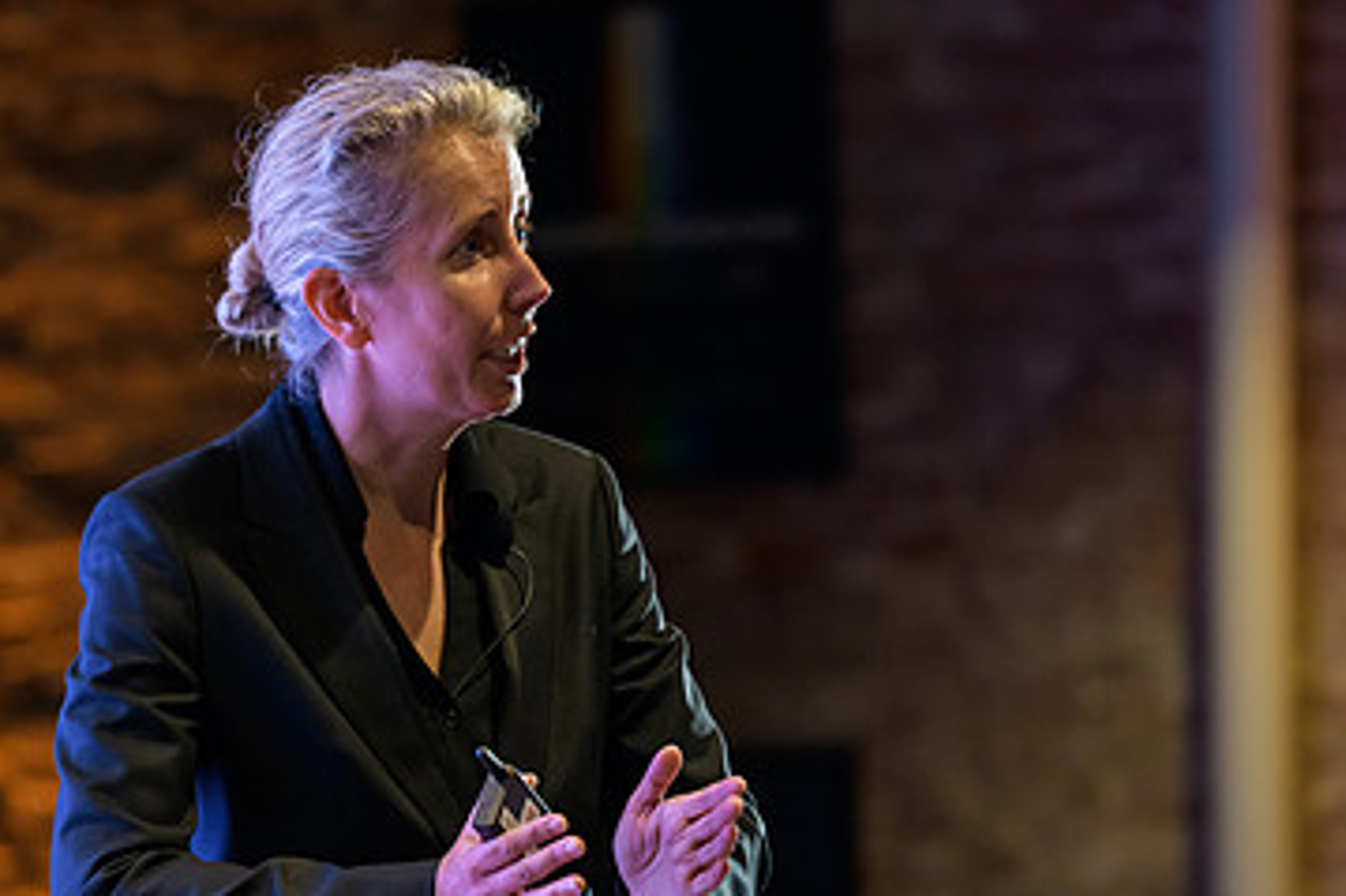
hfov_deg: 6.9
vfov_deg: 4.6
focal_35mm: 299
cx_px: 724
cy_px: 467
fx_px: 11174
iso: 1600
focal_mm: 185
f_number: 3.2
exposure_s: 1/200
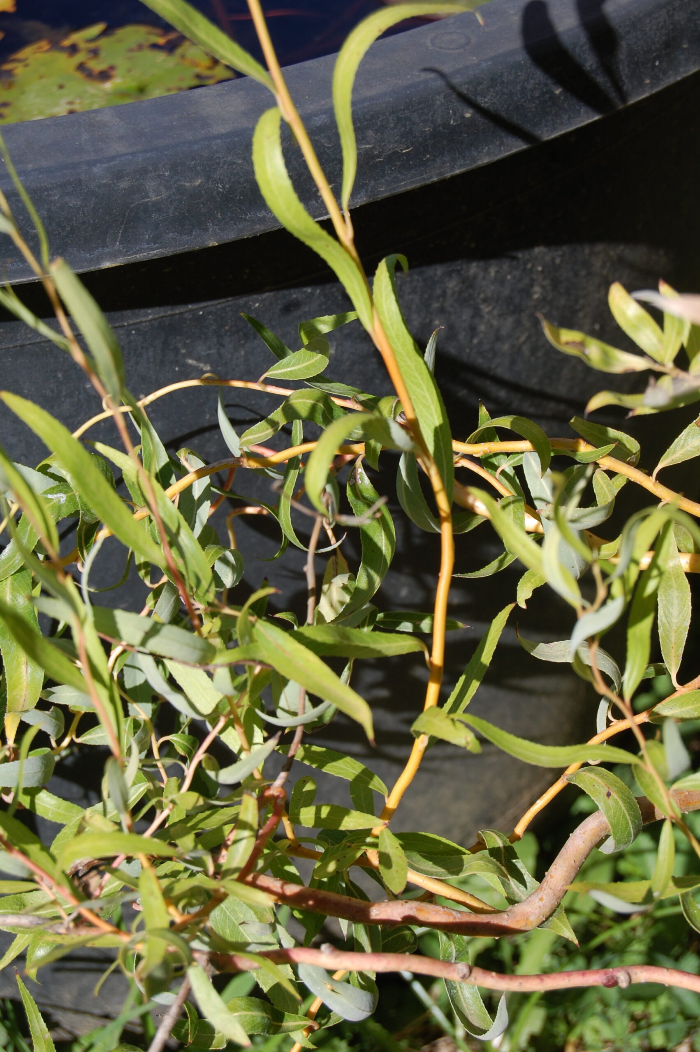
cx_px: 350
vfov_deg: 24.6
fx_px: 2411
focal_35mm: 82
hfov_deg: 16.5
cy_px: 526
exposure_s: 1/320
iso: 200
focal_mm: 55
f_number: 9
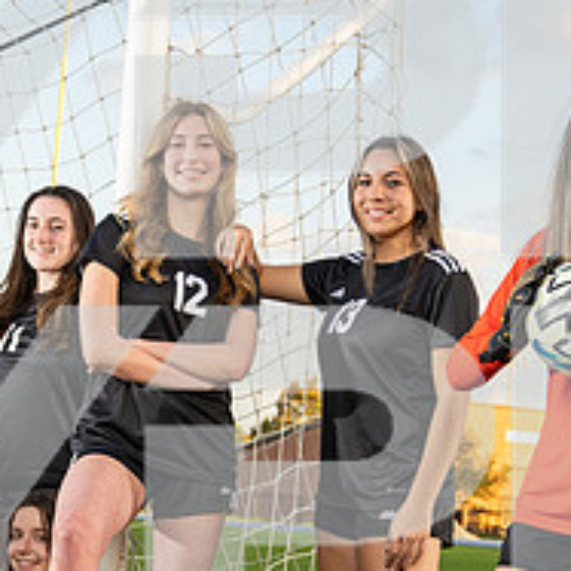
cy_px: 469
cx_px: 85
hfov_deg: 19.7
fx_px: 1624
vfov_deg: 19.7
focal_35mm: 87
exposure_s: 1/160
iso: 160
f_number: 4
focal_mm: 33
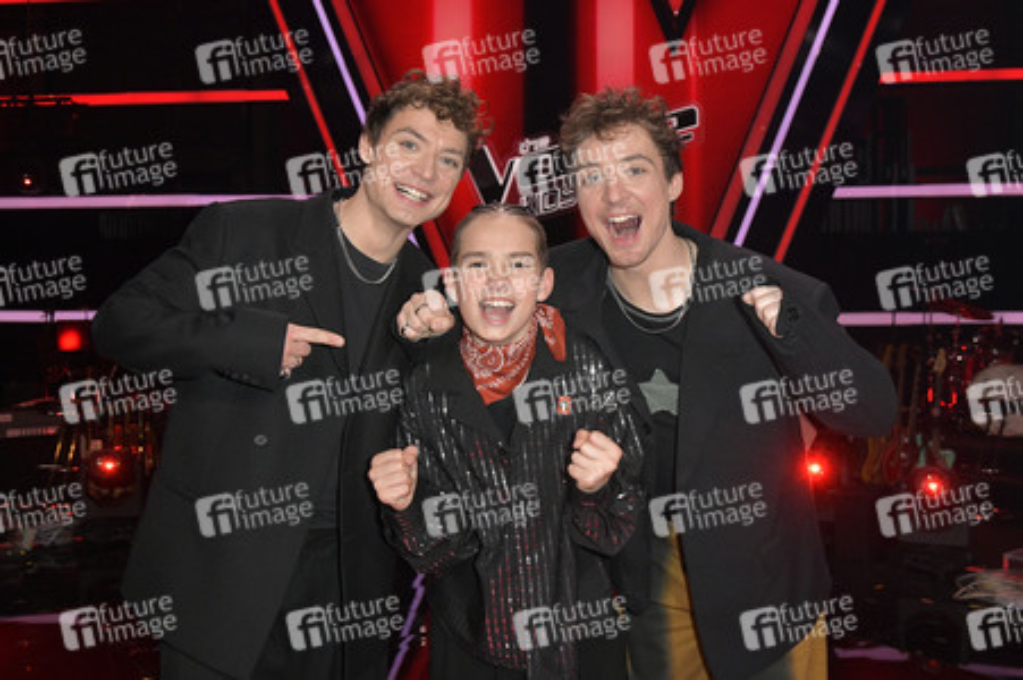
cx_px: 512
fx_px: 965
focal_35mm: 34
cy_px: 340
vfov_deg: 38.8
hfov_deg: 55.8
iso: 2500
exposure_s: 1/200
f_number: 7.1
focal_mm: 34
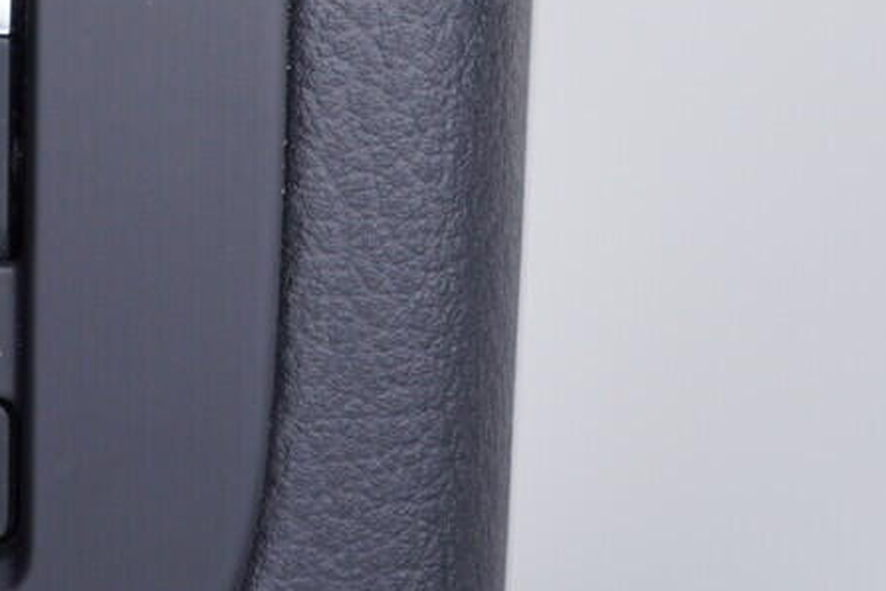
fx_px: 2855
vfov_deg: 11.2
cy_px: -357
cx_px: -163
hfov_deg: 16.9
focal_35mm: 116
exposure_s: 1/40
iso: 160
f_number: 2.8
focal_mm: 24
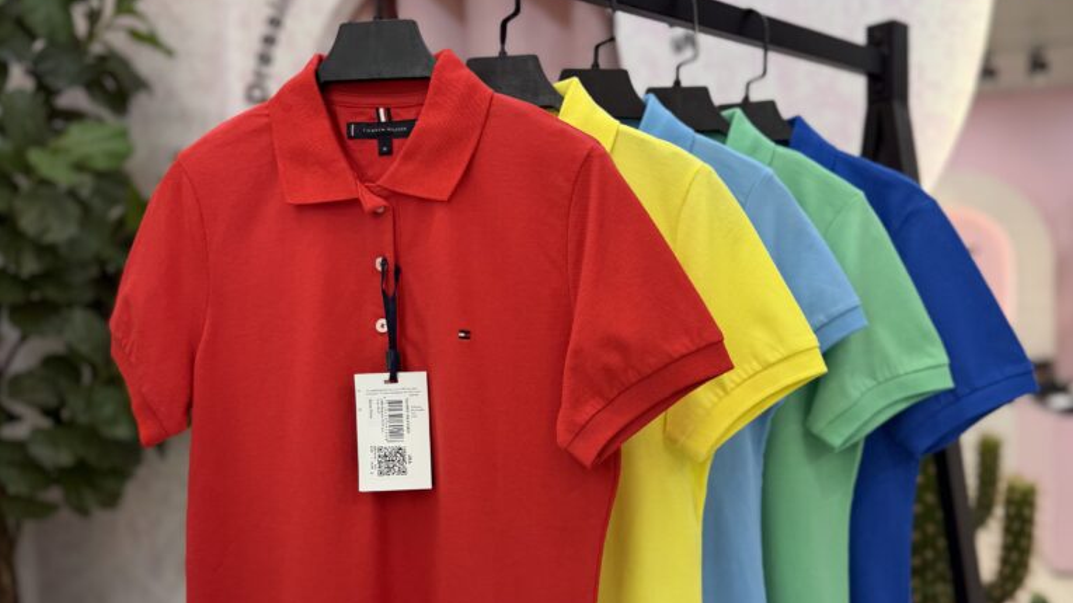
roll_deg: +1.7
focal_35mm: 35
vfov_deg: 33.5
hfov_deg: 56.6
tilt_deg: -3.2
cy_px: 386
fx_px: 996
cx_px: 537
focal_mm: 6.76
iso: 64
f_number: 1.78
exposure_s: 1/283
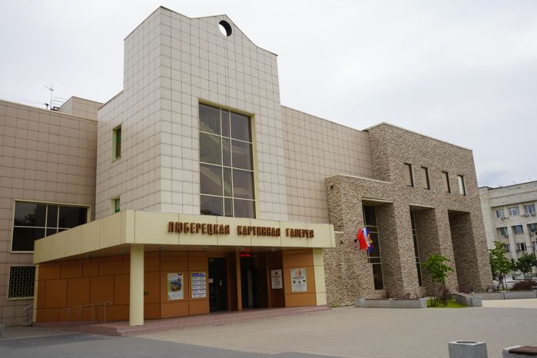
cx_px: 268
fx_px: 433
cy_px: 179
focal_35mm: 29
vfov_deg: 45.0
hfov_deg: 63.7
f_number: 10
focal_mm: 29
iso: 100
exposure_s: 1/160
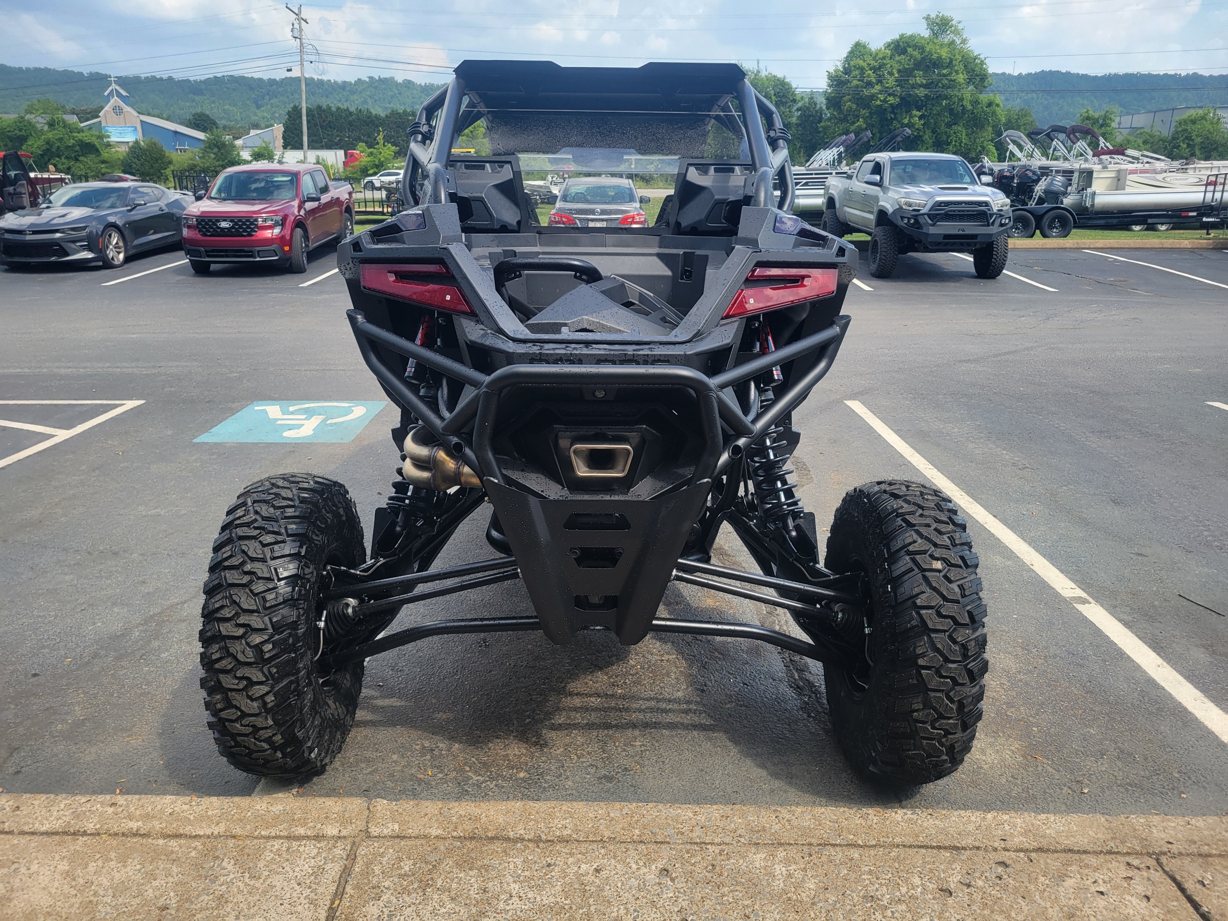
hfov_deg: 67.3
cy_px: 460
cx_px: 614
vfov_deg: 53.1
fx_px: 922
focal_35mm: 26
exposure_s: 1/973
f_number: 1.8
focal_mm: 5.4
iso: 40
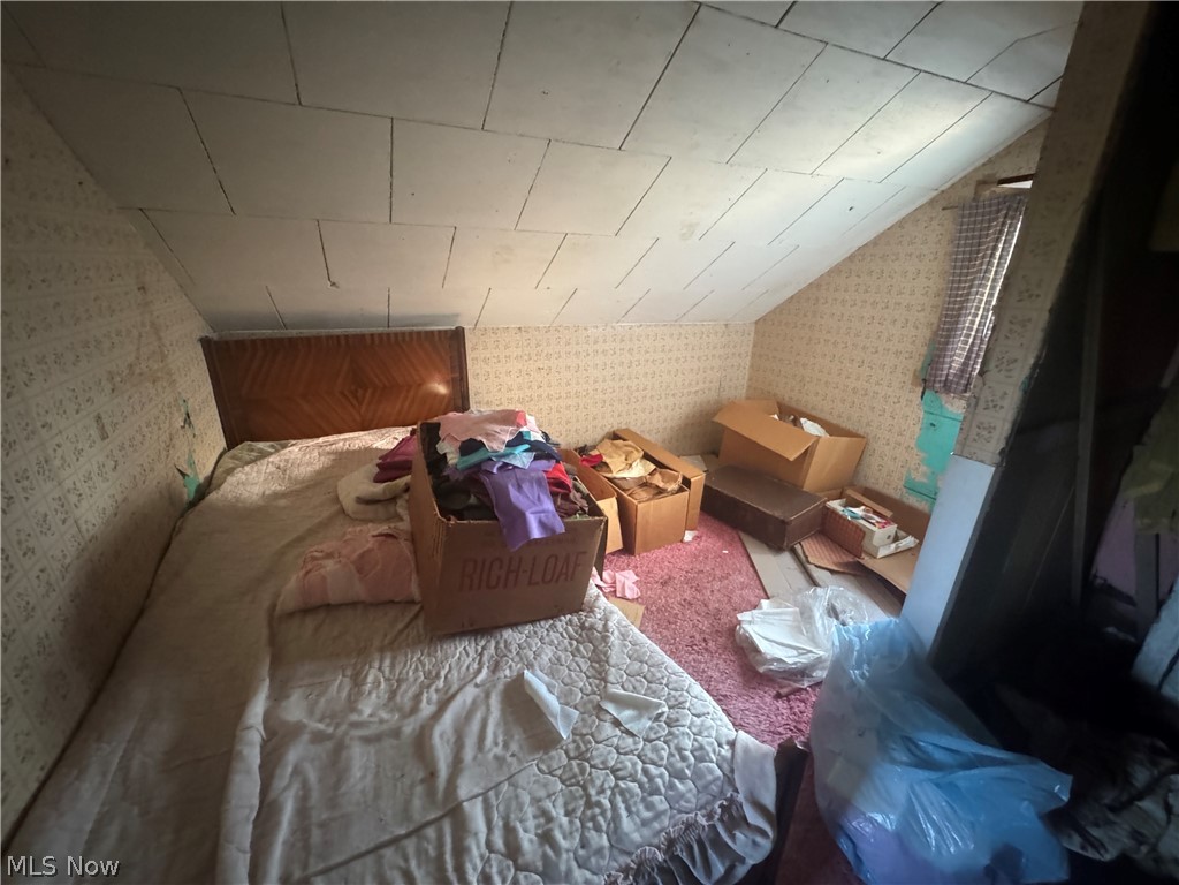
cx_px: 590
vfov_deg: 85.7
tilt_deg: -20.5
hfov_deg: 102.1
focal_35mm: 14
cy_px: 442
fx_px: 477
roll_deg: -2.5
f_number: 2.2
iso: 1250
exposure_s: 1/45
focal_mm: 2.22
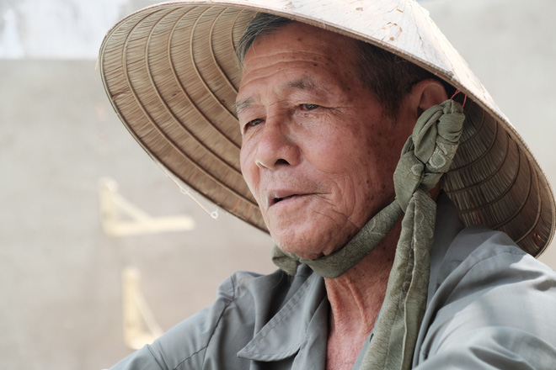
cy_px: 185
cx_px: 278
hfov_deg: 18.3
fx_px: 1730
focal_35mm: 112
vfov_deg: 12.2
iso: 400
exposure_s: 1/280
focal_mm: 74.4
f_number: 5.6
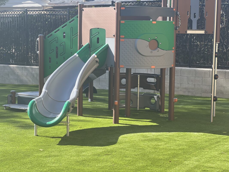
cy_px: 86
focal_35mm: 77
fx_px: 509
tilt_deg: -6.0
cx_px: 114
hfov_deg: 25.3
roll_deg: -1.4
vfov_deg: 19.1
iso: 25
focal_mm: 9
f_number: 2.8
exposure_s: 1/212
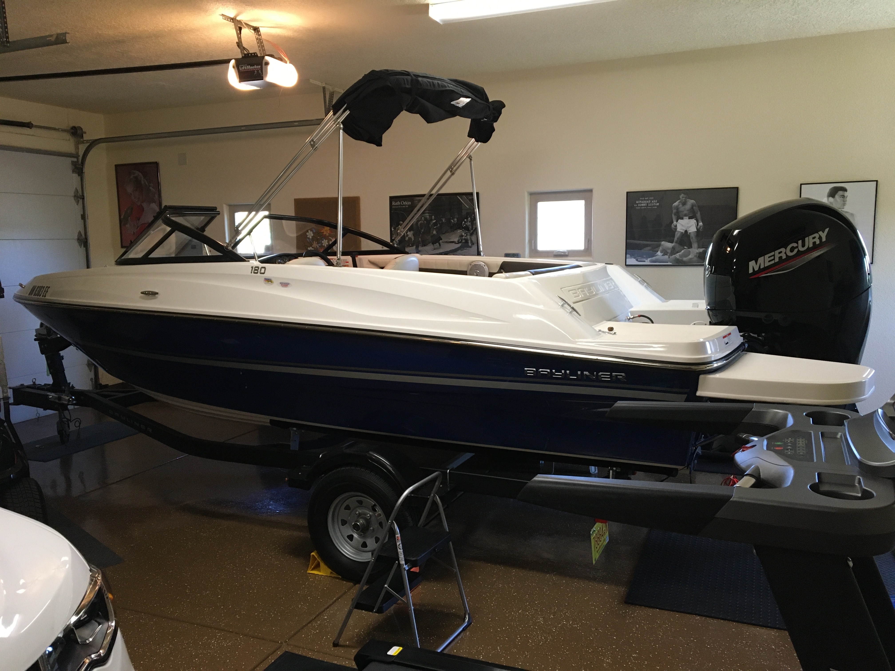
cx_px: 448
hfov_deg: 61.7
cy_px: 336
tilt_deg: -6.3
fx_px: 750
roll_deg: +1.3
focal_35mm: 29
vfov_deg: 48.2
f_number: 2.2
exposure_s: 1/30
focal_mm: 4.15
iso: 125
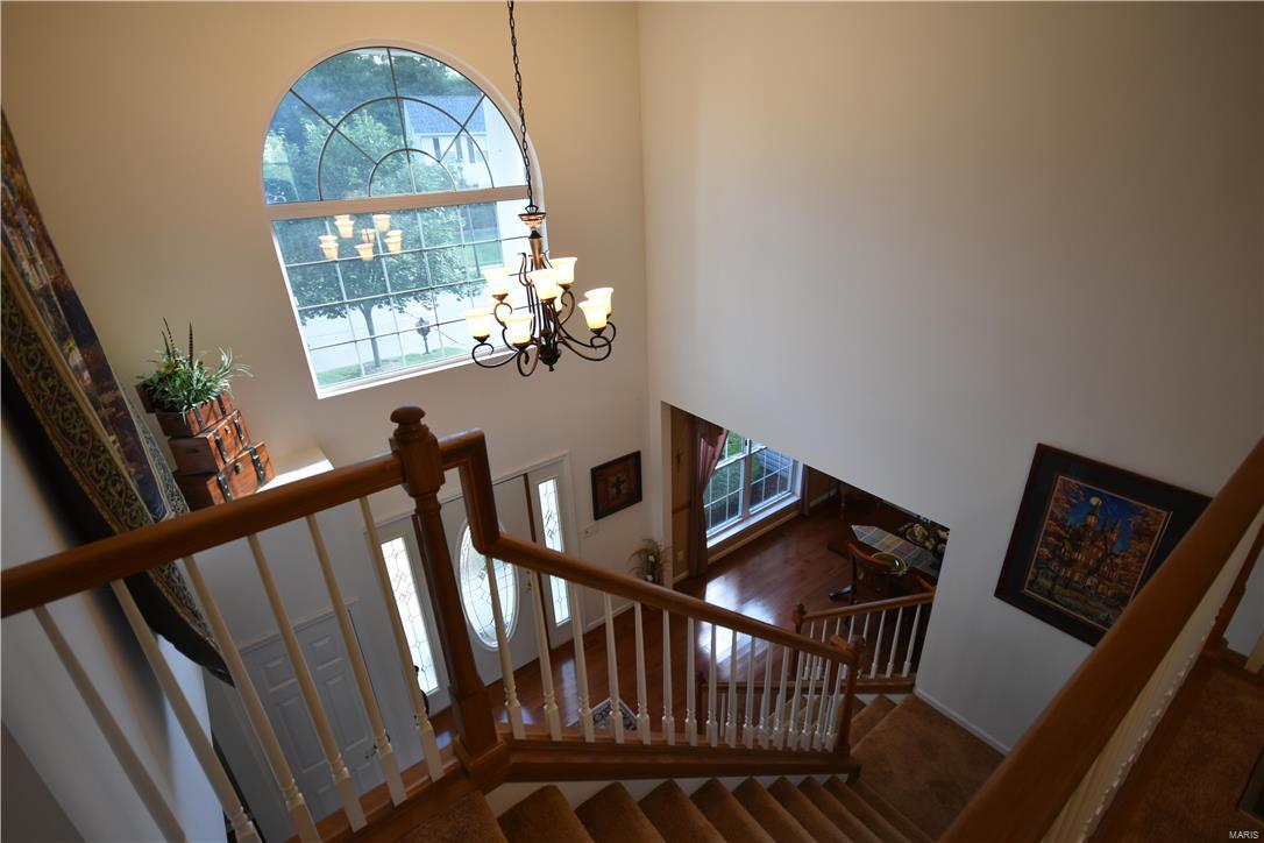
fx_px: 606
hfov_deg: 92.4
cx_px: 632
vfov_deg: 69.7
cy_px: 422
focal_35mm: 17
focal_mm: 11.5
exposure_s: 1/80
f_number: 4.2
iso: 400
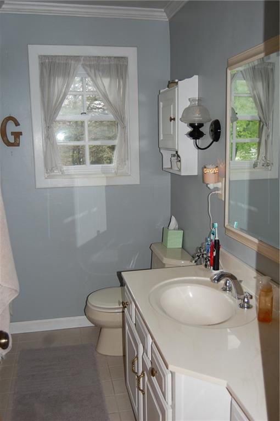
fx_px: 404
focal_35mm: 34
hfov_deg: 38.3
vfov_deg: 55.2
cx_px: 140
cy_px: 210
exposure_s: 1/60
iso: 200
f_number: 3.8
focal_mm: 23
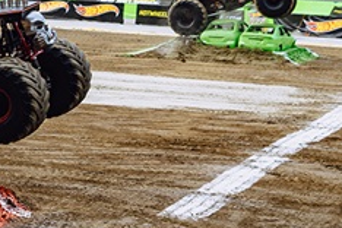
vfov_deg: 7.5
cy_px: 45
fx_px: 1738
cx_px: 14
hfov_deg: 11.1
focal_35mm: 183
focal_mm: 70
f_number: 3.2
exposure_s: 1/800
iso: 400
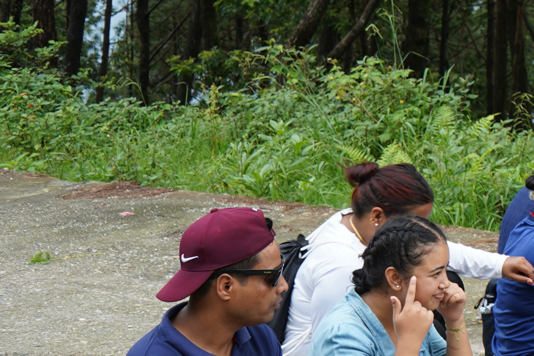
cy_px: 9
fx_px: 1809
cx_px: 1010
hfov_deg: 14.4
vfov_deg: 11.1
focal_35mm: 122
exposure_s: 1/125
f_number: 6.3
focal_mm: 32
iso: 100
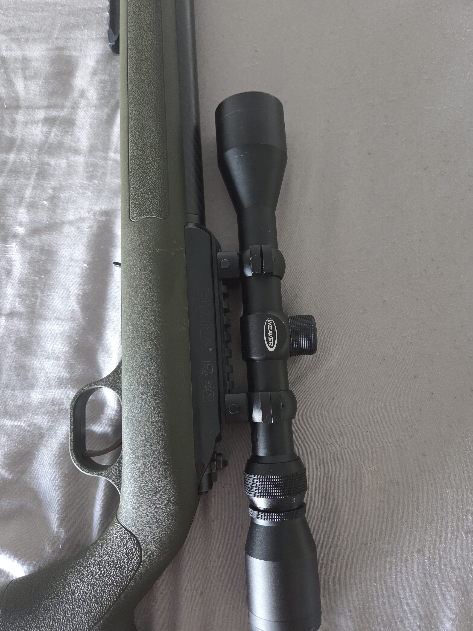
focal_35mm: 23
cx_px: 236
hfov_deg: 58.9
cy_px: 316
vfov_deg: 73.9
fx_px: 419
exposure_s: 1/100
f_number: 1.8
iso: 1000
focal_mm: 5.4
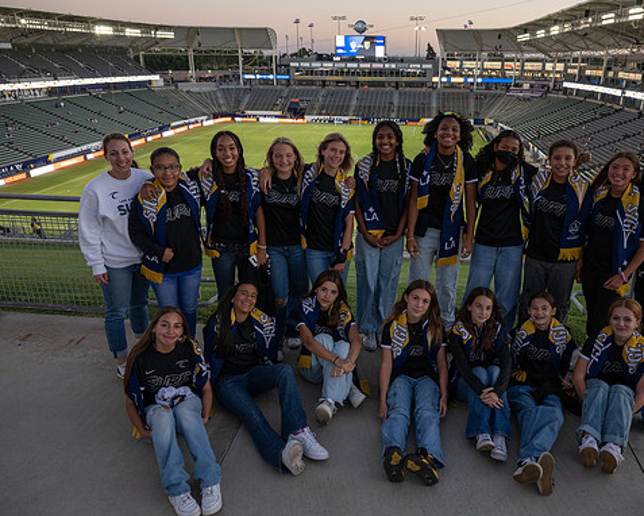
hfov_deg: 61.9
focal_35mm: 28
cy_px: 260
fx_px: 534
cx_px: 373
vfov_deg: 51.6
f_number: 5.6
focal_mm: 24
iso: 1000
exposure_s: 1/200
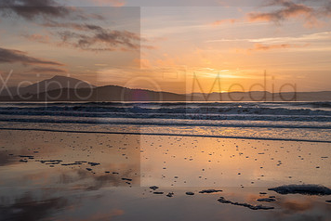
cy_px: 96
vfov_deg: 23.8
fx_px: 524
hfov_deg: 35.0
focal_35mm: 57
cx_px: 141
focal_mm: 35
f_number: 9
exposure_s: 1/60
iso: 50
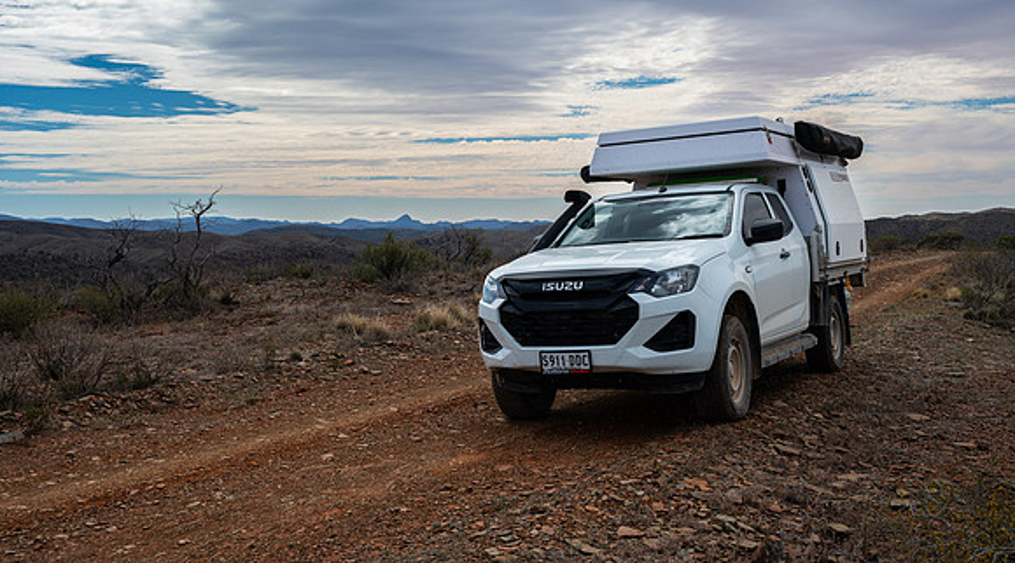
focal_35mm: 40
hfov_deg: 50.7
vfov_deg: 29.4
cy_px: 226
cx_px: 508
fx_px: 1071
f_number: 8
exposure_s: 1/320
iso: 100
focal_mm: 38
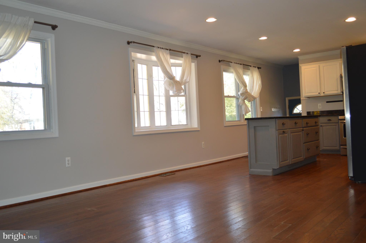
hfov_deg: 57.3
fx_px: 335
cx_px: 183
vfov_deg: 39.9
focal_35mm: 33
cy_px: 122
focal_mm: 22
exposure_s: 1/80
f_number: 4
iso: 400
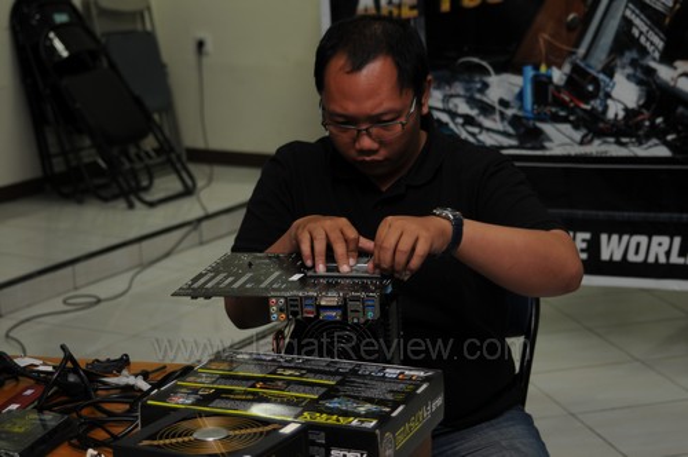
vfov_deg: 16.5
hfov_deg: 24.6
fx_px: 1575
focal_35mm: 82
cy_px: 228
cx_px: 344
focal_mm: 55
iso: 200
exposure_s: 1/60
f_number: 4.2
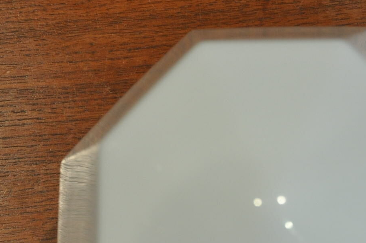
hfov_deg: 17.0
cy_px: 263
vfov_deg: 11.2
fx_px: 1218
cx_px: 262
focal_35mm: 120
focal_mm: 34
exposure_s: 1/40
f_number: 4.2
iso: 800
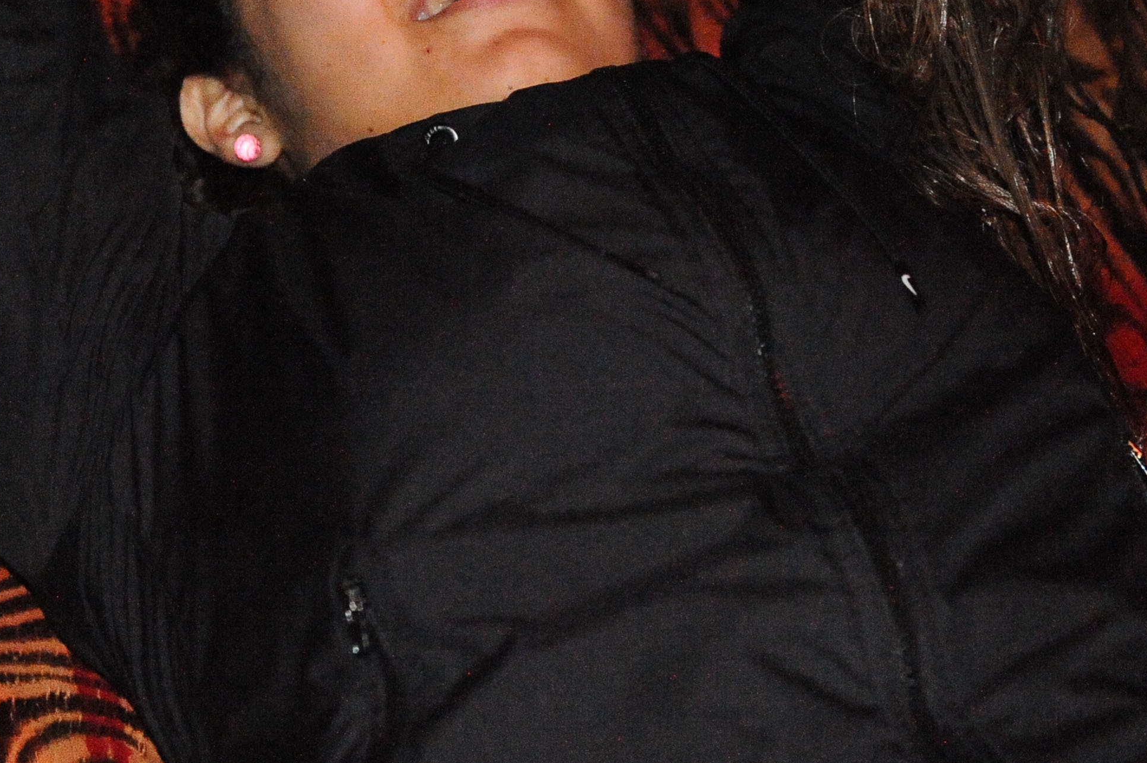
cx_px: 748
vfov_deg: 11.9
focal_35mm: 114
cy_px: 39
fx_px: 3630
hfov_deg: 17.9
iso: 12800
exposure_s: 1/200
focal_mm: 52
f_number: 3.5
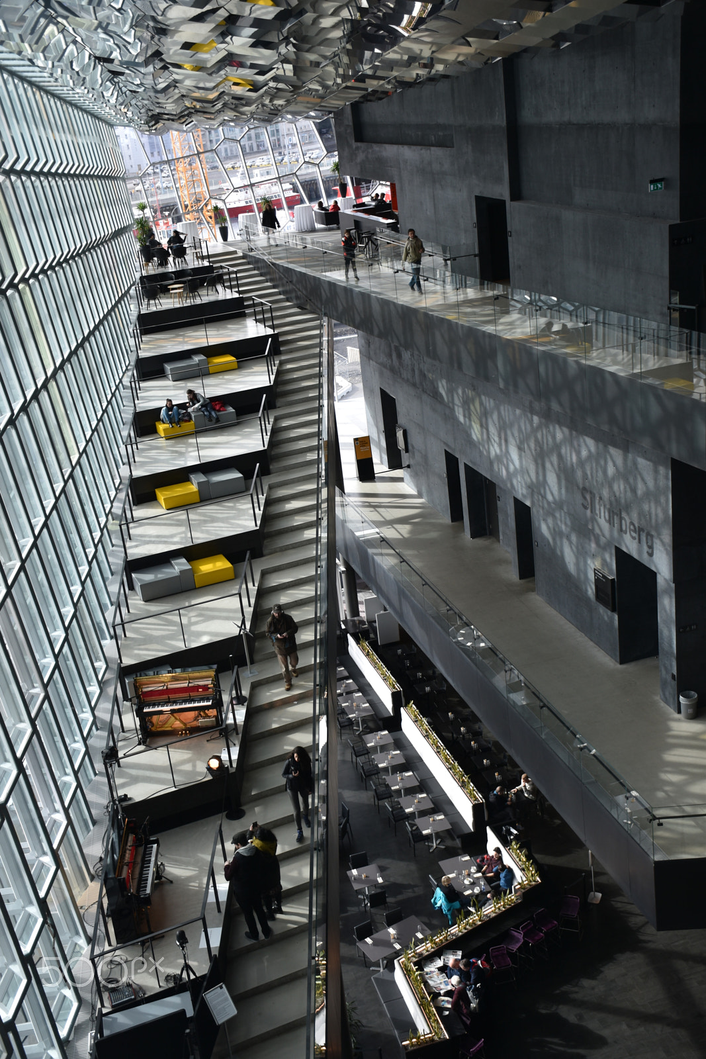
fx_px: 1191
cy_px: 530
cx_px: 353
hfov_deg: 33.0
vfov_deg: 47.9
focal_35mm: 40
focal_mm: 27
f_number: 4
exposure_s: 1/160
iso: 100
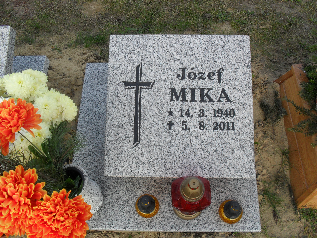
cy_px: 119
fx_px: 321
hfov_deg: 52.6
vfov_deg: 40.7
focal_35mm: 35
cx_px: 158
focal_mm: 6.3
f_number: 3.2
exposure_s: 1/250
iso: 100
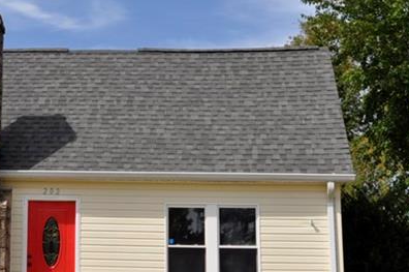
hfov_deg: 21.5
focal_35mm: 93
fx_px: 1055
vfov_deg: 14.6
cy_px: 69
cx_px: 42
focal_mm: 24
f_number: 10
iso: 200
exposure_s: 1/400
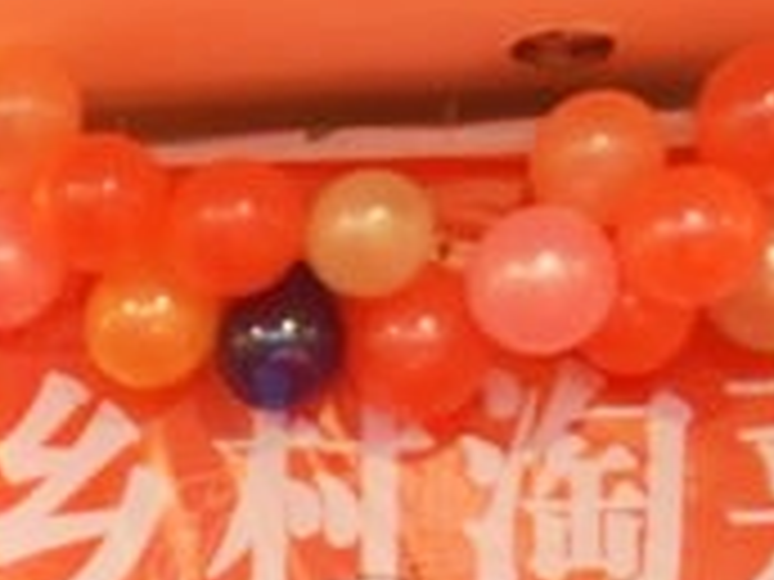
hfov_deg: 10.9
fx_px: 3689
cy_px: 1142
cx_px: -770
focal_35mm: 165
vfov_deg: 8.5
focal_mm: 29
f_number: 2.8
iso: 1250
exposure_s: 1/25
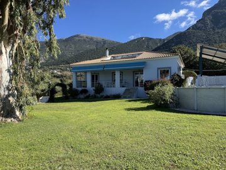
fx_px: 157
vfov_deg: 56.8
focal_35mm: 24
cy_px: 85
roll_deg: +0.5
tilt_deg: +1.4
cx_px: 113
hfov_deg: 71.6
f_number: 1.78
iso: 80
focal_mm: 6.76
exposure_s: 1/2833
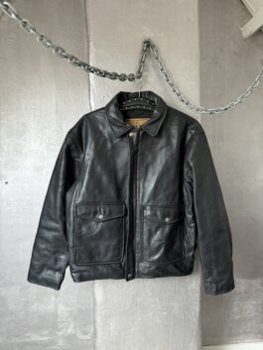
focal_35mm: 24
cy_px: 175
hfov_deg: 56.8
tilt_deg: -1.5
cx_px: 132
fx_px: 243
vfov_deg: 71.6
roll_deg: -1.3
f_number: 1.78
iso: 400
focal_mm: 6.76
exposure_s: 1/60
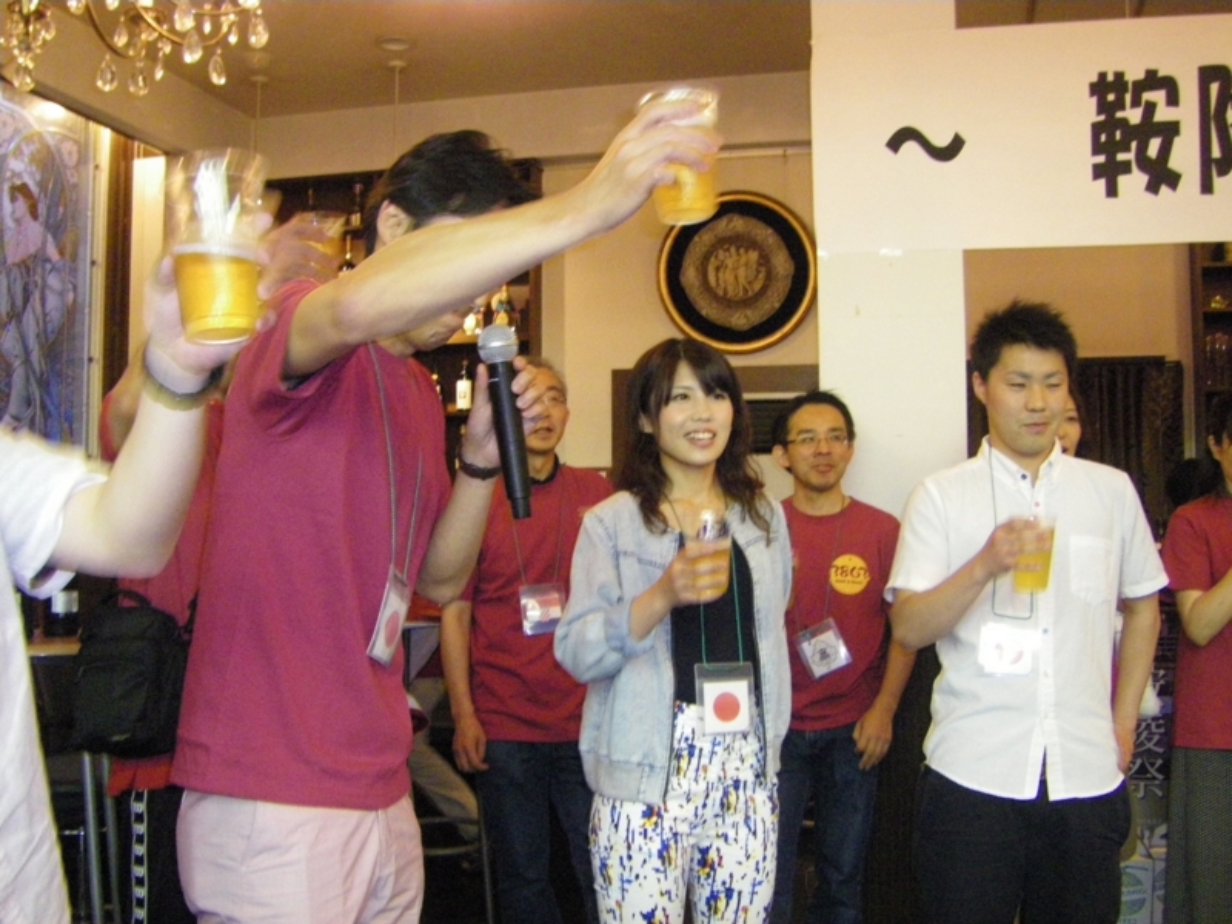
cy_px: 462
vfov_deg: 37.7
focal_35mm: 38
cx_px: 616
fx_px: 1352
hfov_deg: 49.0
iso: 800
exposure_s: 1/50
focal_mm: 6.3
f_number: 3.5
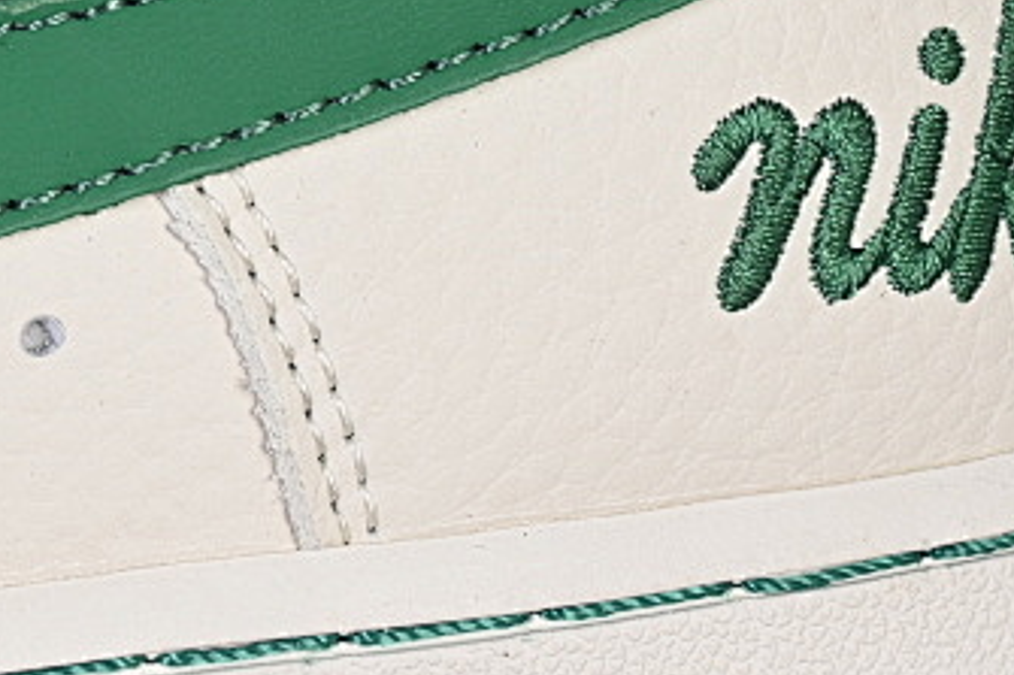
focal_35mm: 242
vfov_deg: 5.7
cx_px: -418
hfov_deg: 8.4
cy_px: 248
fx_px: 6813
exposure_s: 1/80
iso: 160
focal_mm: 50
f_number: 7.1
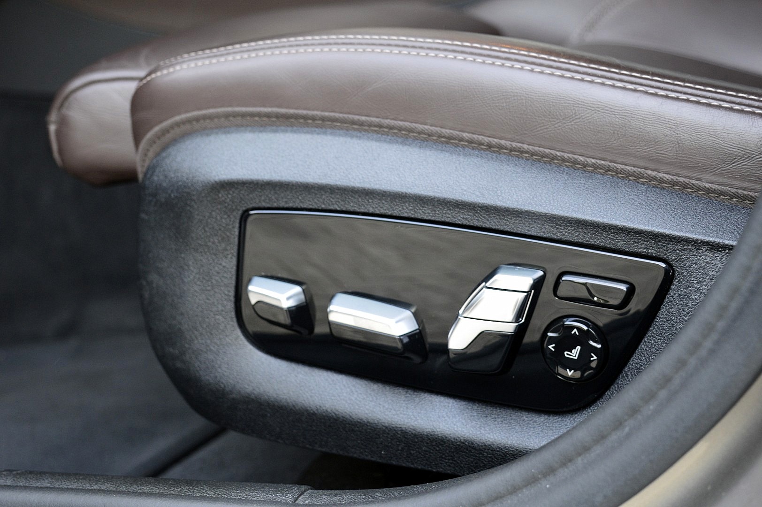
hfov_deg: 28.1
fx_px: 1523
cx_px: 381
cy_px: 254
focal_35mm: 72
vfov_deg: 18.9
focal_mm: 48
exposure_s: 1/60
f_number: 5.6
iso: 800
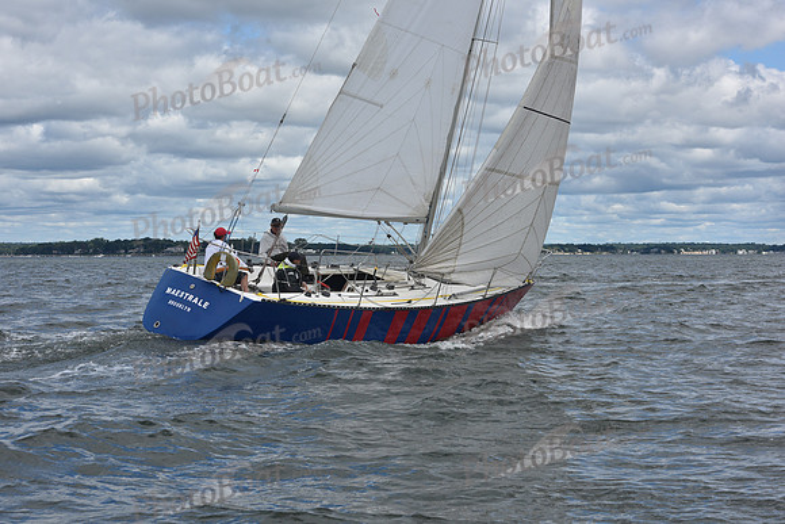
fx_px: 1527
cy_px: 262
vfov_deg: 19.5
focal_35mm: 70
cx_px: 392
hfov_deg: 28.8
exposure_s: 1/800
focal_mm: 70
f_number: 10
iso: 250
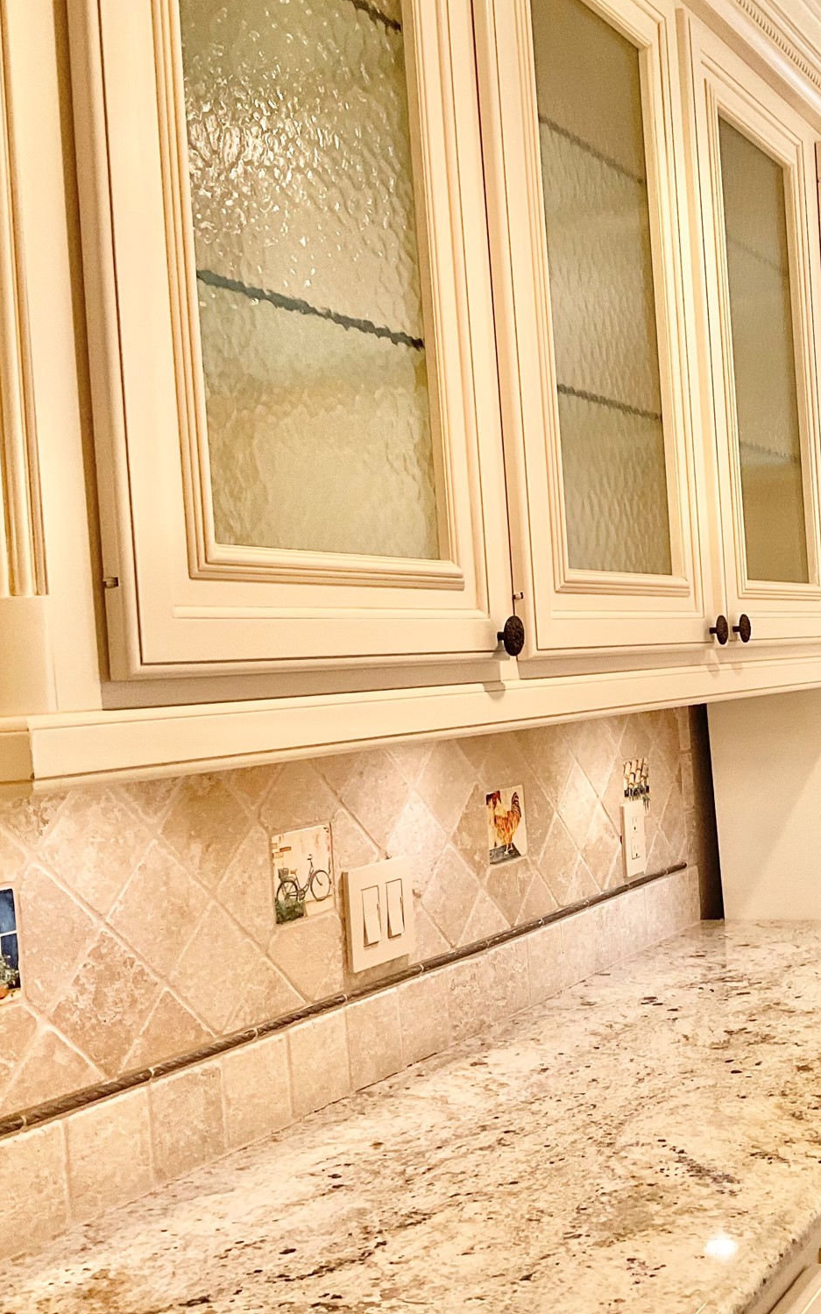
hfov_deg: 29.4
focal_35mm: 42
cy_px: 657
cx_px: 728
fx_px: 1503
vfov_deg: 47.2
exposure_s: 1/60
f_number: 1.8
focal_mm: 3
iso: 64
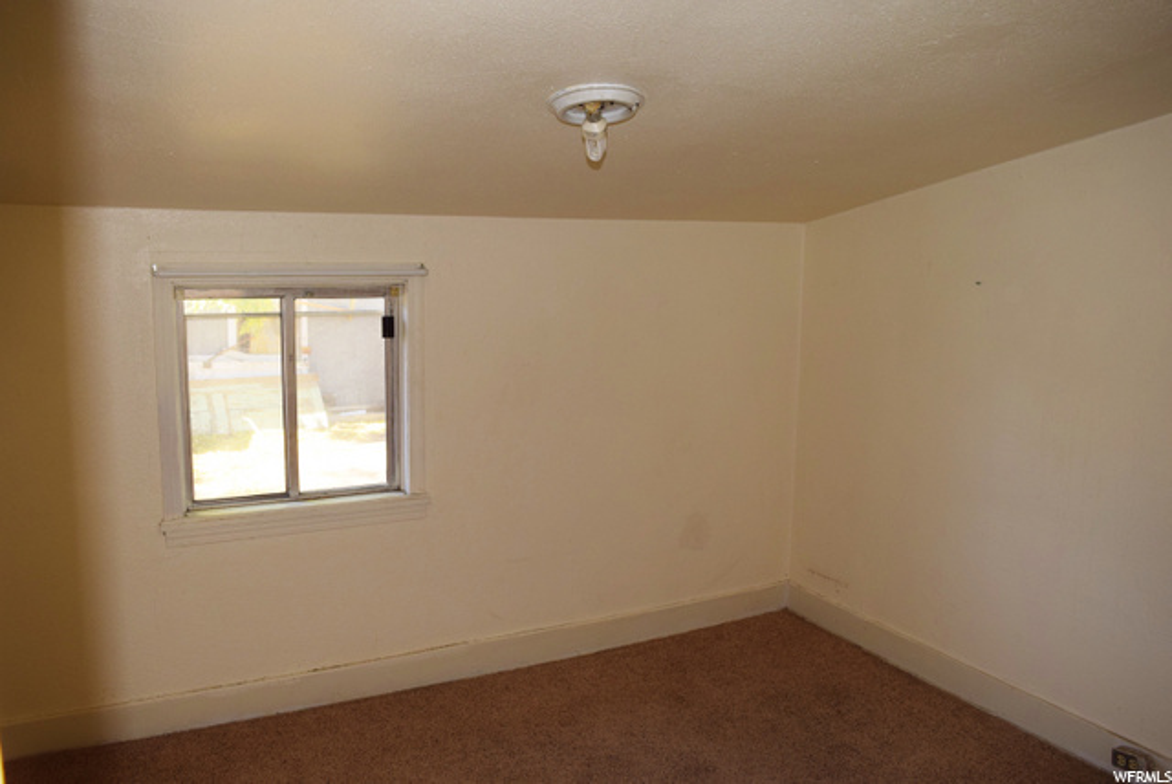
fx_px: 880
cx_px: 586
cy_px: 392
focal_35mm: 27
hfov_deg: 67.3
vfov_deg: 48.0
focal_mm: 18
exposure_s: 1/125
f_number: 5.6
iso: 560
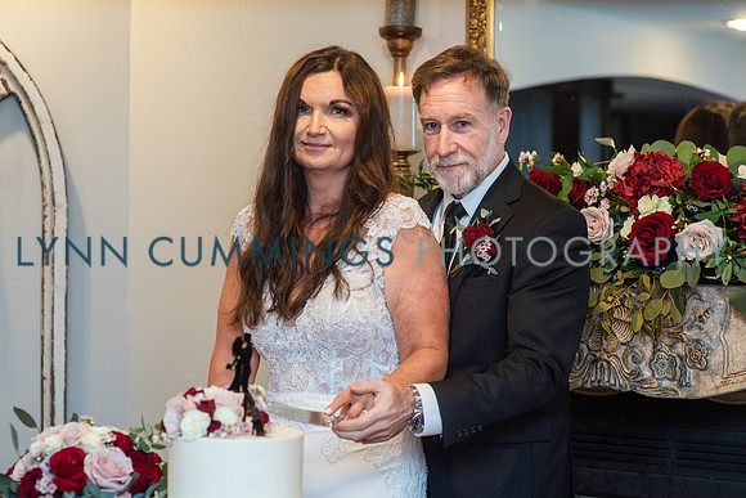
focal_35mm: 85
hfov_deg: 23.9
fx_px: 1762
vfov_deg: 16.1
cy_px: 249
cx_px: 373
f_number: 3.2
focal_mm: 85
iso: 1250
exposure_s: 1/160
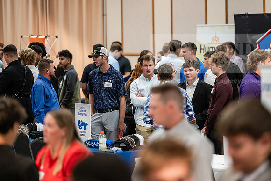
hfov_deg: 11.7
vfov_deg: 7.9
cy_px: 90
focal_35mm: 175
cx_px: 136
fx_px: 1318
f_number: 2.8
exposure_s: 1/200
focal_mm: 175
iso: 2500
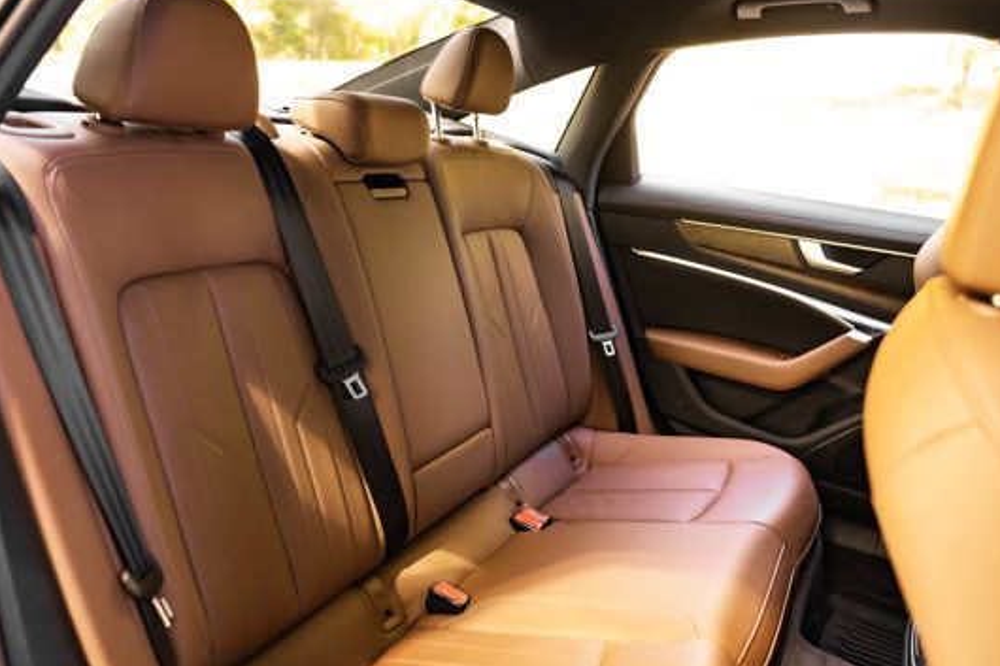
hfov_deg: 63.5
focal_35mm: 29
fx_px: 805
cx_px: 449
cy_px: 378
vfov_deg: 44.8
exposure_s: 1/200
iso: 640
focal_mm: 24
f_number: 2.8
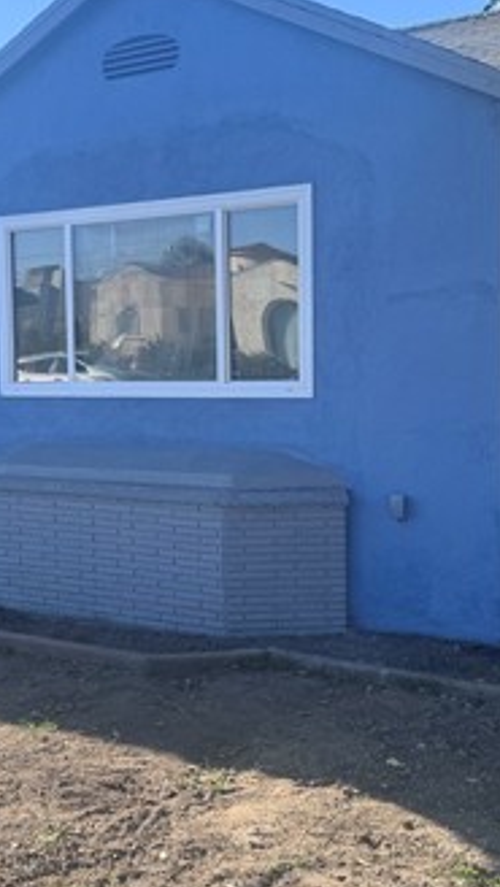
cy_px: 419
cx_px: 116
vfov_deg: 40.5
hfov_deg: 23.3
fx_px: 1200
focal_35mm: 51
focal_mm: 6.76
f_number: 1.78
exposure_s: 1/1524
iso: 80
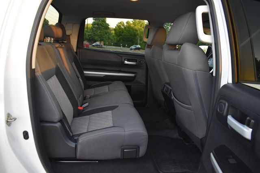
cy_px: 86
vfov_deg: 48.0
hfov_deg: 67.4
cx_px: 130
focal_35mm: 27
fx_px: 195
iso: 1100
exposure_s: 1/125
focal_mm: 18
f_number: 3.5
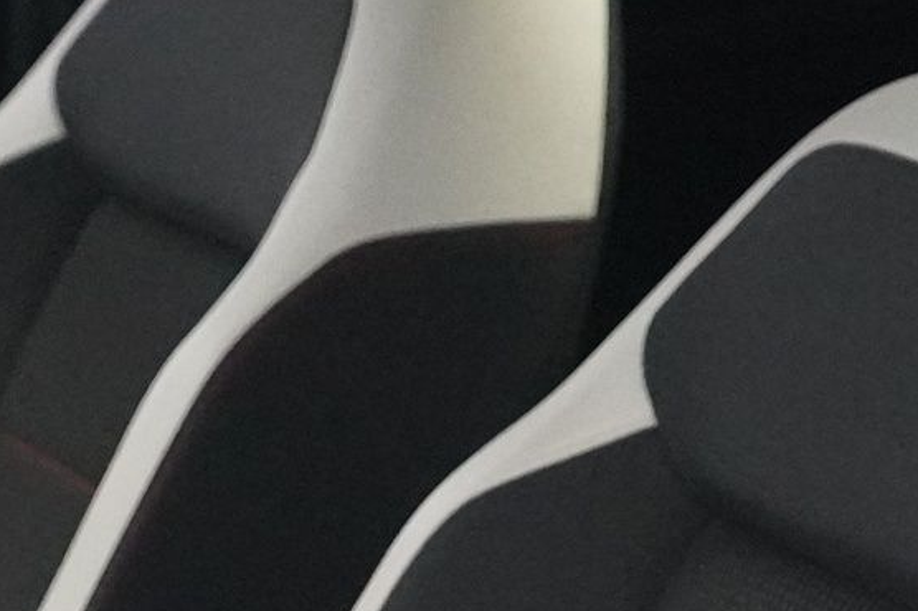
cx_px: -54
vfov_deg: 7.0
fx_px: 4816
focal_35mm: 189
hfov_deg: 10.8
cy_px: 1292
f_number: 3.5
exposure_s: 1/100
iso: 6400
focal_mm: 28
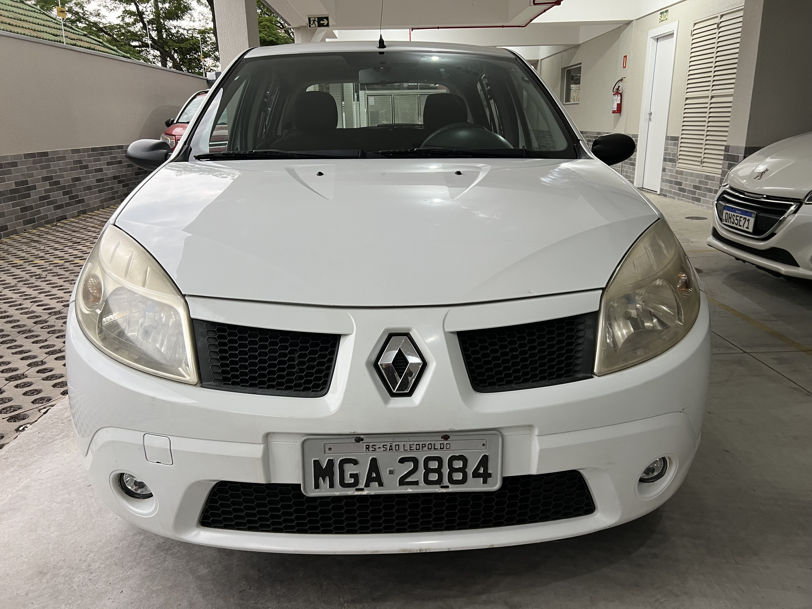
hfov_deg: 67.3
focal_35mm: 26
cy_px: 304
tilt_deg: -16.9
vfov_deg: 53.1
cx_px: 406
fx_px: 610
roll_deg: +1.2
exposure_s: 1/60
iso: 100
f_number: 1.5
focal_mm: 5.7
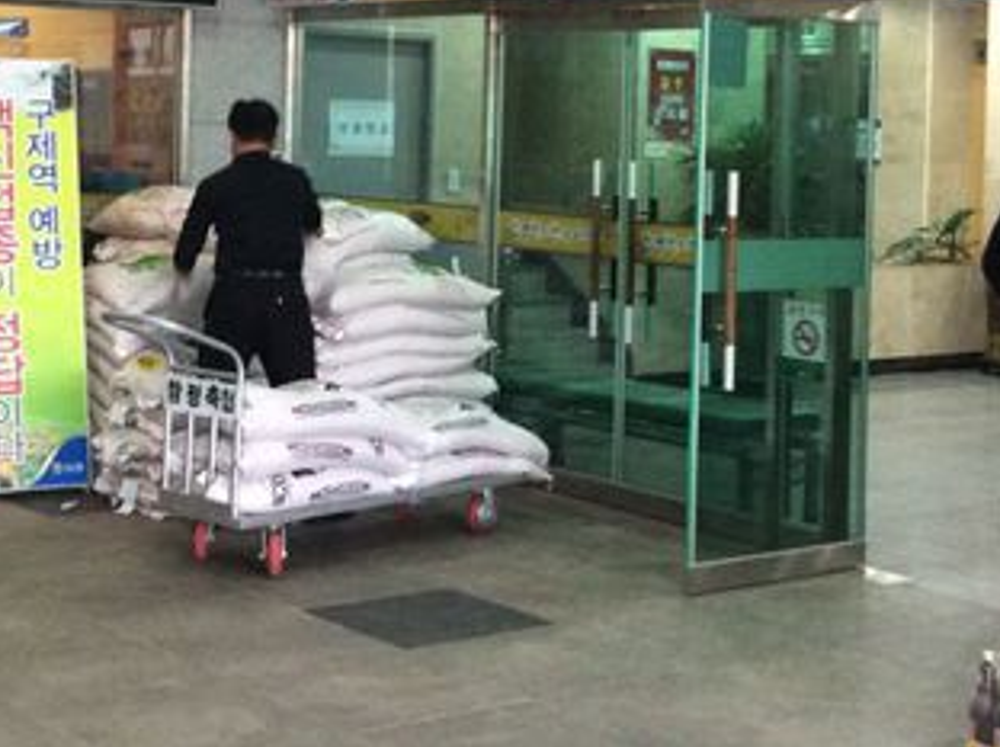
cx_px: 489
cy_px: 128
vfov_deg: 19.6
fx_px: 2134
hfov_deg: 26.4
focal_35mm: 74
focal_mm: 3.3
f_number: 2.4
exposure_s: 1/24
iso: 160
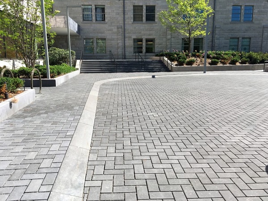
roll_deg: +0.8
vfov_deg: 48.2
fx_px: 225
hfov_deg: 61.7
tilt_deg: -10.1
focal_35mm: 29
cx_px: 134
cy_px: 100
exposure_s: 1/1068
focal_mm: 4.15
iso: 25
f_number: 2.2
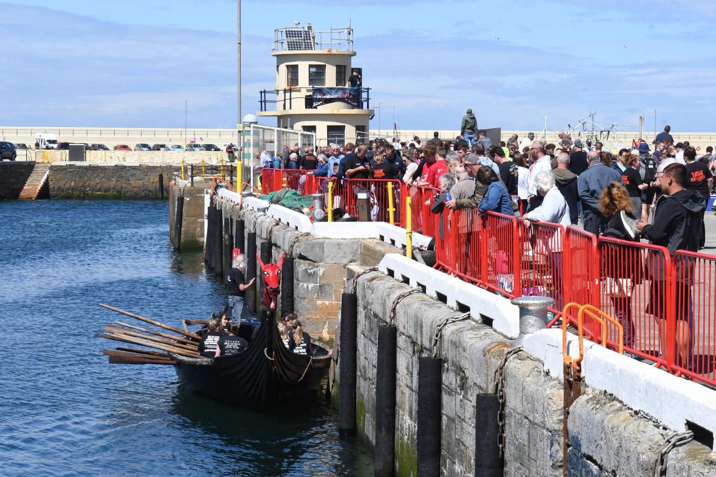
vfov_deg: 13.0
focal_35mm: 105
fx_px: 2088
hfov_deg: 19.5
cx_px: 358
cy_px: 238
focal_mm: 70
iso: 640
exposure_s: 1/640
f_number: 13
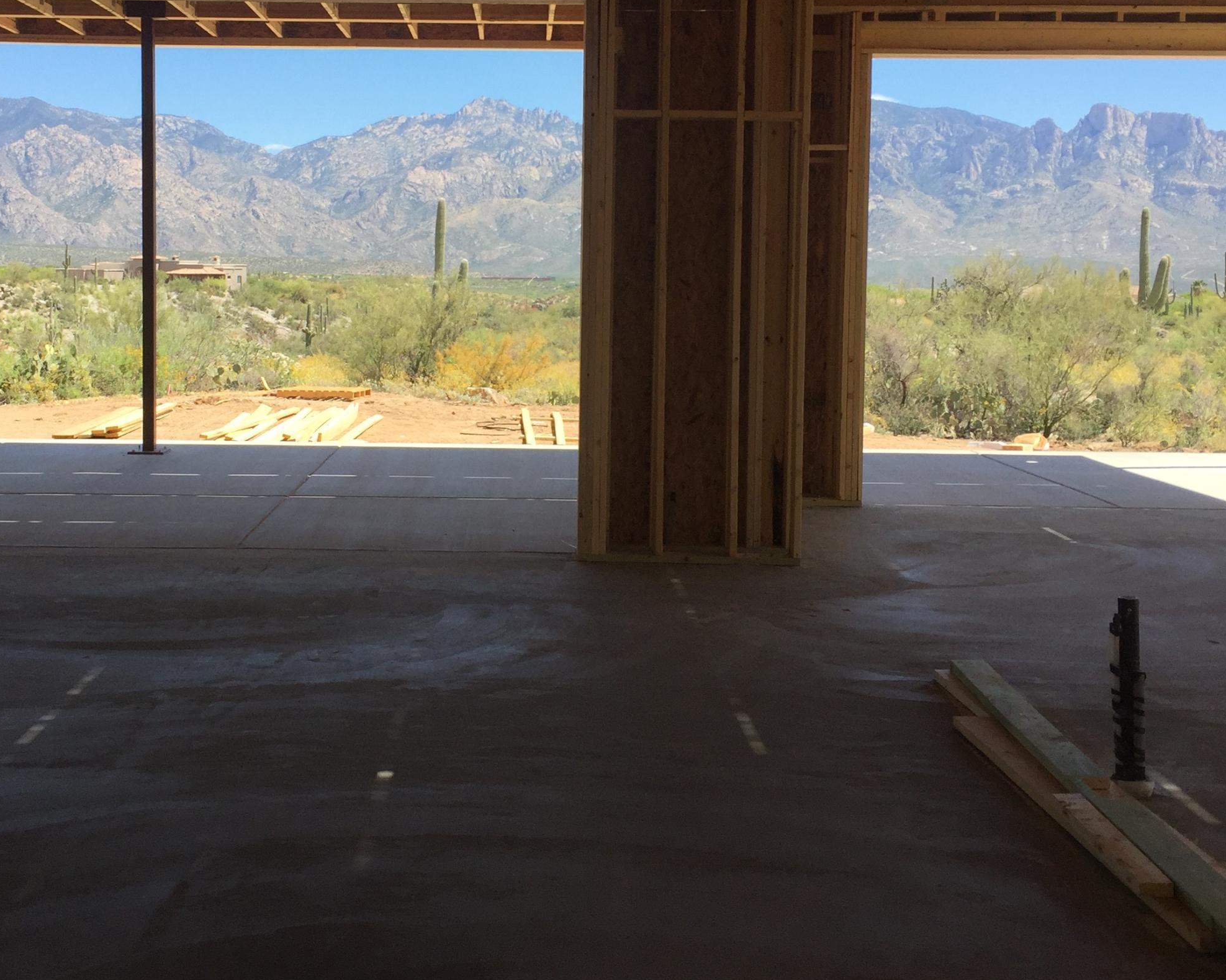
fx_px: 1560
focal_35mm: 43
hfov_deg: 42.7
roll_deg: -0.1
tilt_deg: -3.5
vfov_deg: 34.6
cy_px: 335
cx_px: 490
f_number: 2.2
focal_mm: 4.15
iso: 32
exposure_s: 1/1163
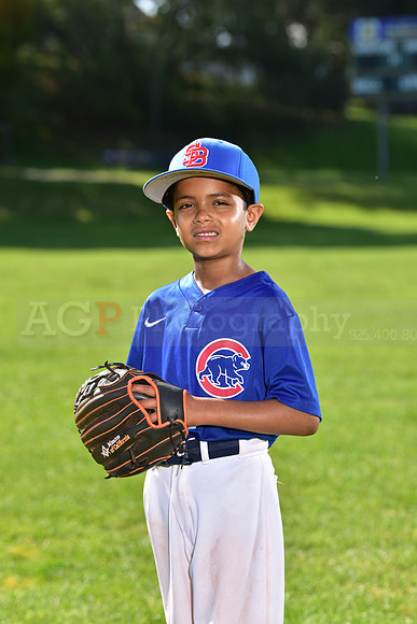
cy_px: 312
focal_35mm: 120
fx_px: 2084
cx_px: 208
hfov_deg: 11.4
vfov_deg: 17.1
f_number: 5
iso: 80
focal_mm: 120
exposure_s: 1/250
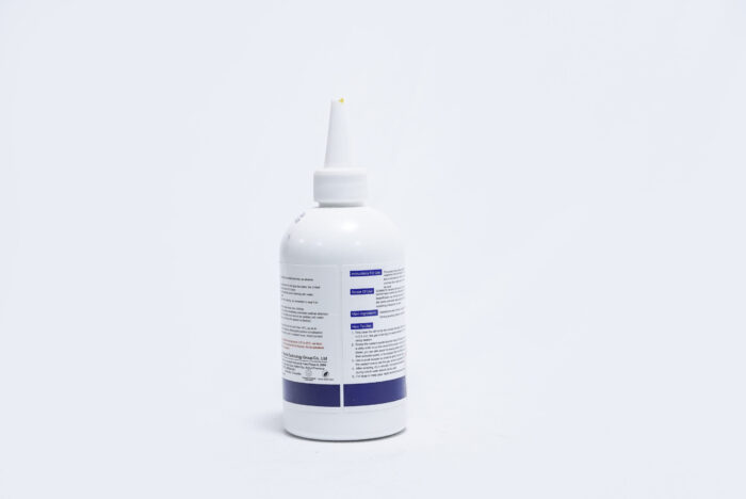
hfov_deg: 28.8
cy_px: 250
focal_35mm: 70
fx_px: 1452
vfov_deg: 19.5
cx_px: 373
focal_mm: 70
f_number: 9
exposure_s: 1/200
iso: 3200
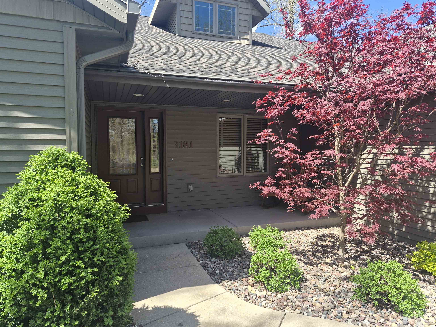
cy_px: 164
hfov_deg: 73.9
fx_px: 290
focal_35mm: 23
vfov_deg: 58.9
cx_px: 218
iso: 80
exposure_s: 1/1736
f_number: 1.8
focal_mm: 5.4
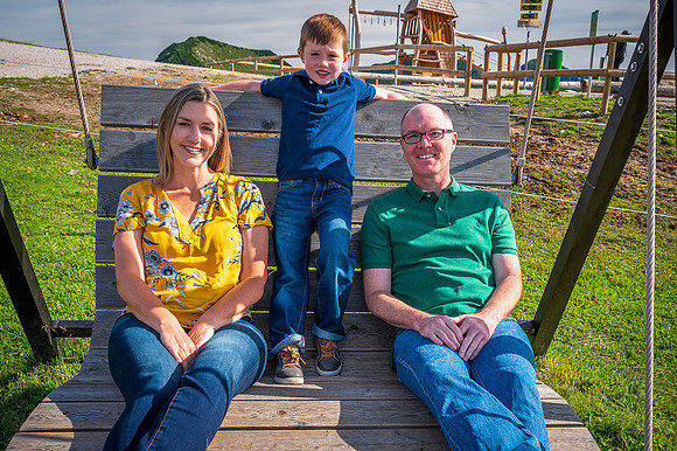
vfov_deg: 36.1
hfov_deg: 52.5
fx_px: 682
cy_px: 312
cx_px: 401
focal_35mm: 36
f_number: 6.3
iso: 100
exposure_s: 1/160
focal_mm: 24
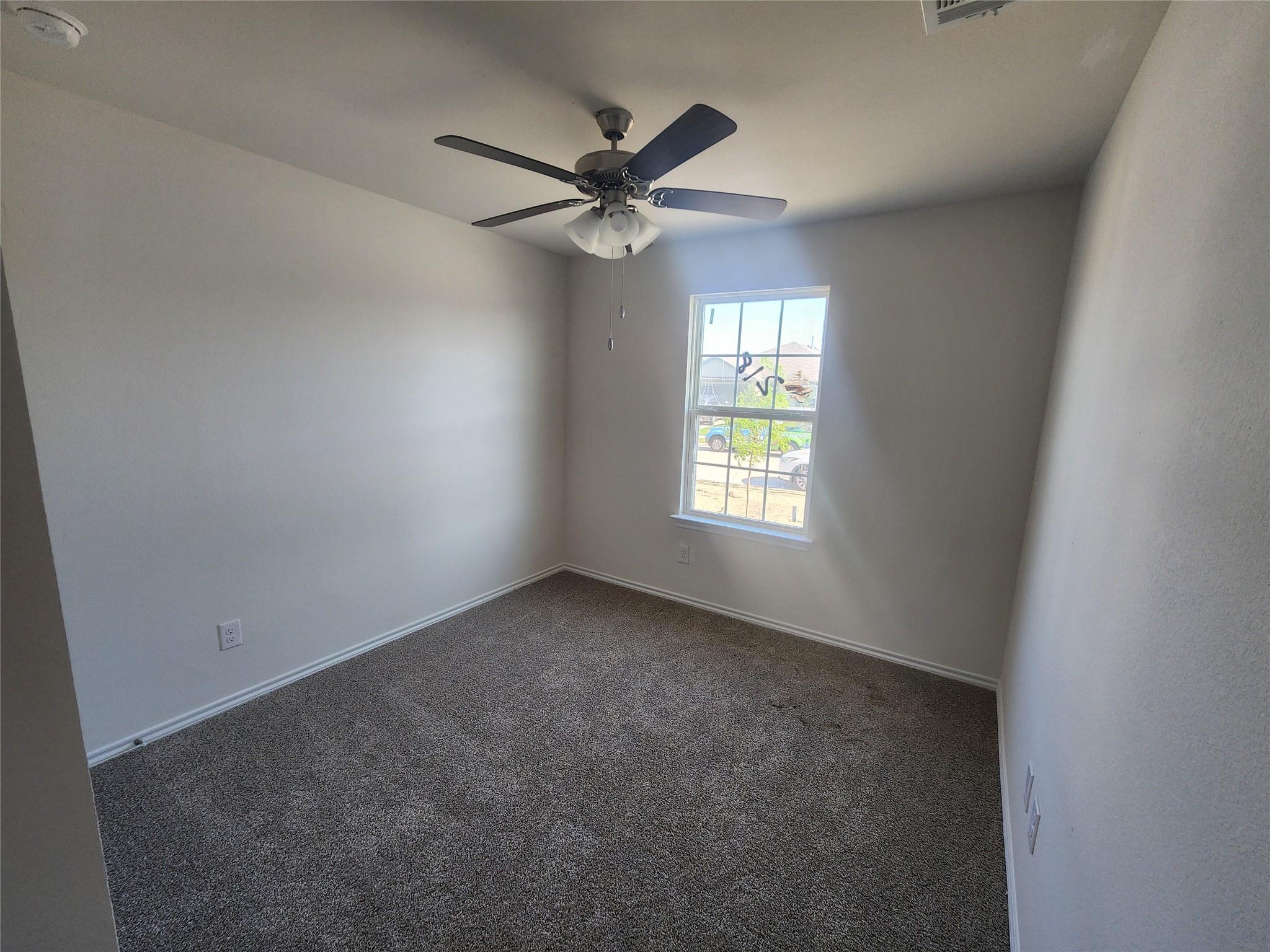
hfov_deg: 106.2
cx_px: 635
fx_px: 477
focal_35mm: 13
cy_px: 476
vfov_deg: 89.9
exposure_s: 1/60
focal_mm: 2.2
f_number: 2.2
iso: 80
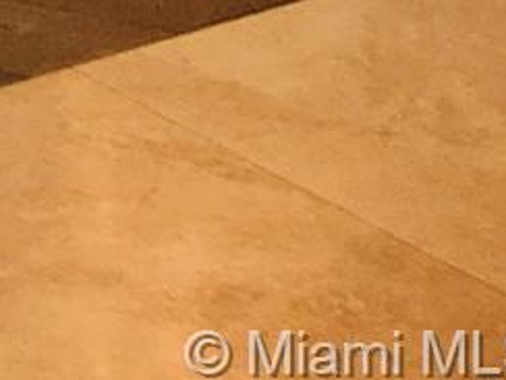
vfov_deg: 6.9
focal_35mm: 190
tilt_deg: -5.4
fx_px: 2777
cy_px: -849
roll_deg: +2.0
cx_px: -800
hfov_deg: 9.1
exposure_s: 1/60
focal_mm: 4.15
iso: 25
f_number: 2.2
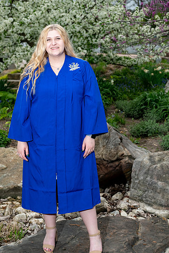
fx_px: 528
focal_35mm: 75
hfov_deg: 18.2
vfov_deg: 27.0
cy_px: 126
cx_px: 84
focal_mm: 50
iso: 250
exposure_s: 1/250
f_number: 4.5
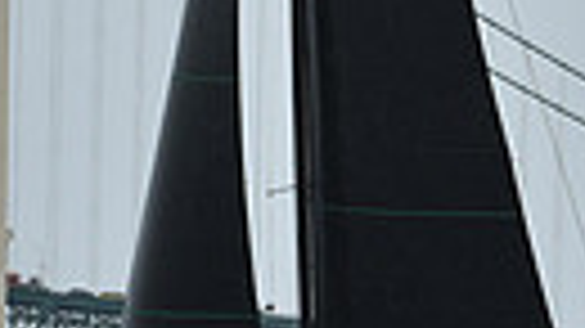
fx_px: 7086
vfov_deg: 2.7
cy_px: 135
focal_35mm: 457
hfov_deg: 4.7
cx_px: 358
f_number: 6.3
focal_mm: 98
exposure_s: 1/800
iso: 250
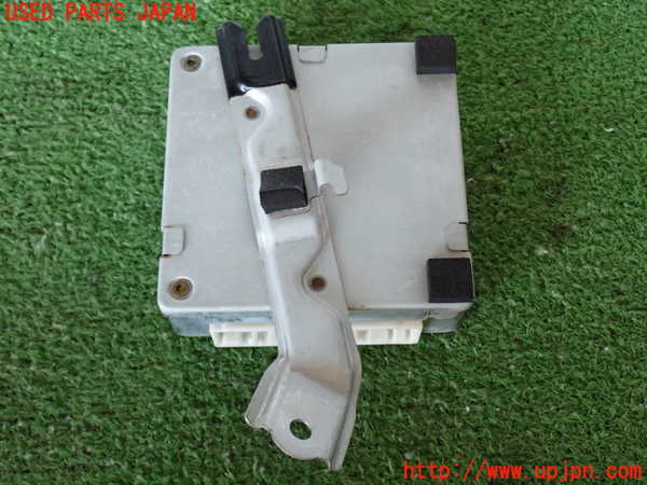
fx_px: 935
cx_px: 324
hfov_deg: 38.2
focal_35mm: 50
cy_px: 242
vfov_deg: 29.1
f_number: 3.2
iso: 640
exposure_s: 1/50
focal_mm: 9.01
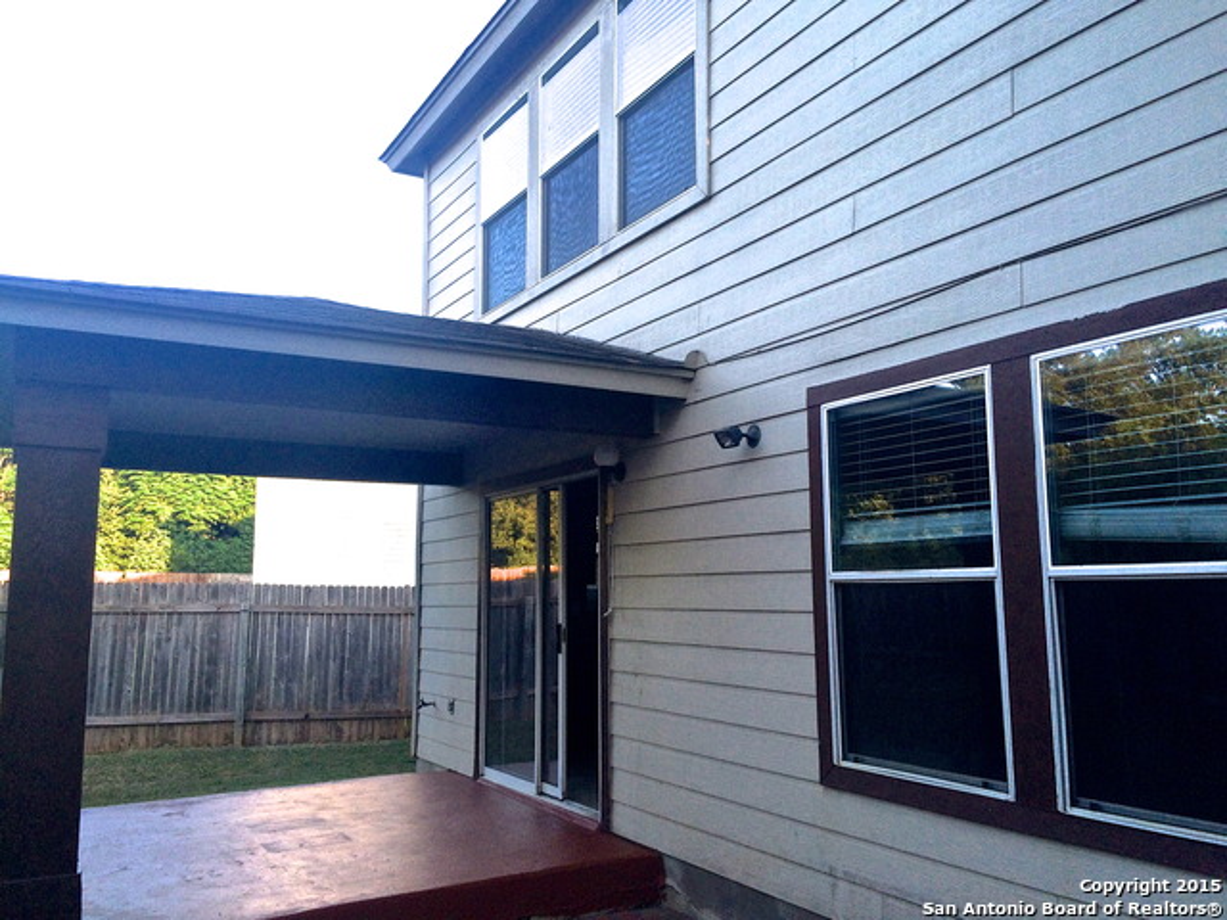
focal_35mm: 29
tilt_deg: +7.3
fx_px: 1028
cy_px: 460
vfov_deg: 48.2
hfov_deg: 61.7
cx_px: 614
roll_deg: -0.1
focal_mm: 4.15
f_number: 2.2
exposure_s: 1/323
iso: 32
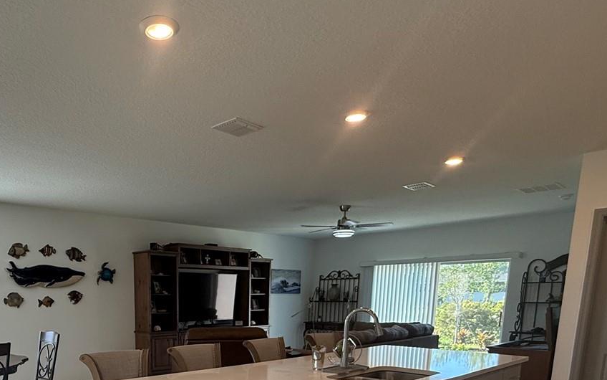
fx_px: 463
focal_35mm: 28
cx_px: 178
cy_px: 379
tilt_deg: -10.1
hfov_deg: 63.8
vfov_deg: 39.4
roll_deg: +0.1
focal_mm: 2.22
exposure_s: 1/120
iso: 125
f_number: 2.2
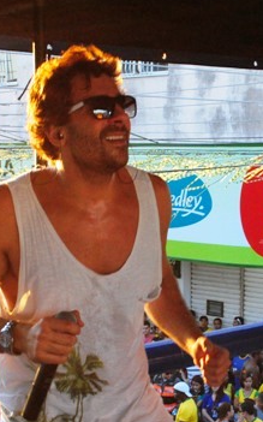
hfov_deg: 16.1
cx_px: 181
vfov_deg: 25.5
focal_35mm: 81
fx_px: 929
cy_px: 230
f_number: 7.1
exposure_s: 1/80
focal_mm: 29
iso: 800
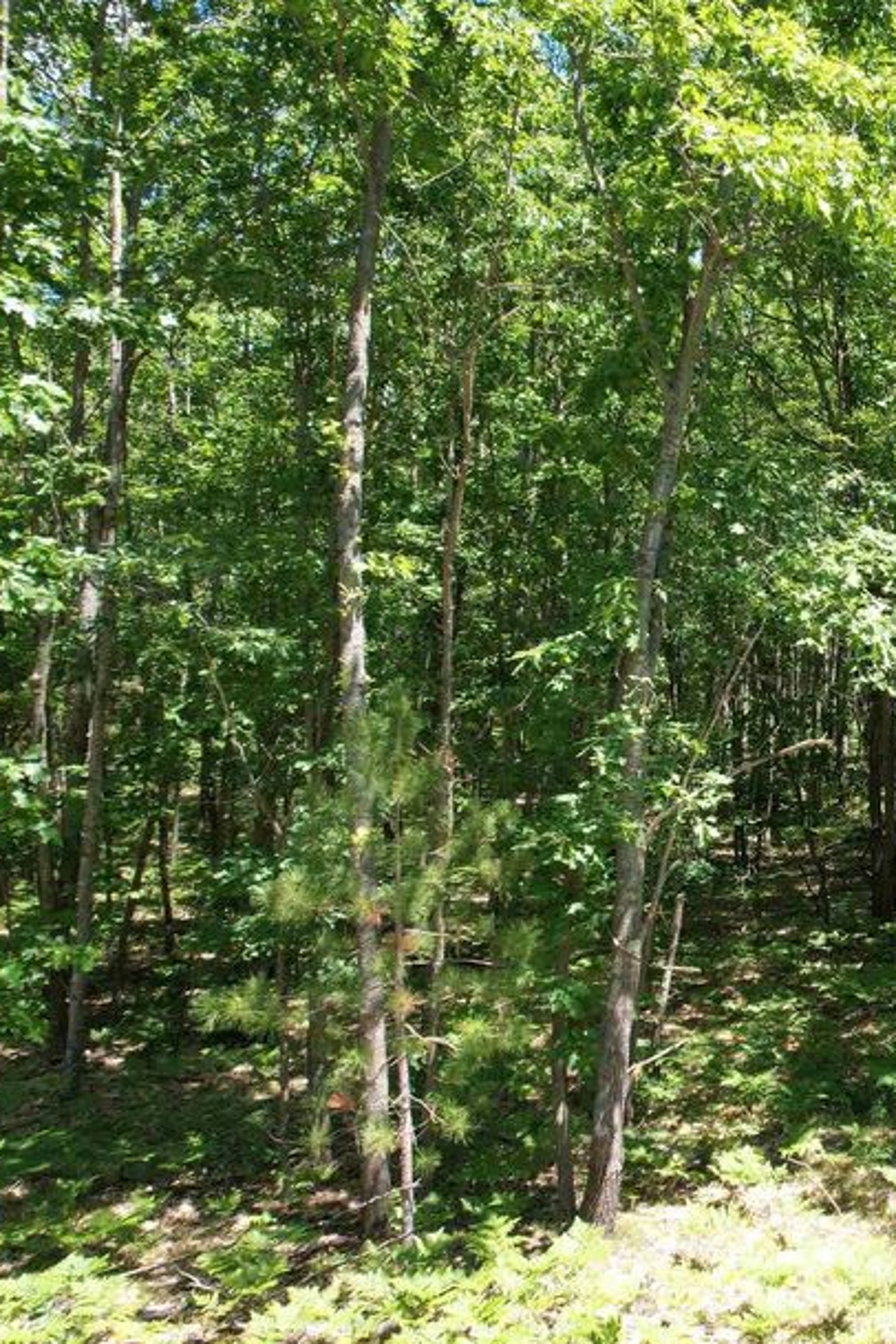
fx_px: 1381
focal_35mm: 37
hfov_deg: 30.7
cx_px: 1064
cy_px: 681
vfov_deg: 51.9
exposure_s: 1/400
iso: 110
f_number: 2.8
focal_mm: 8.38
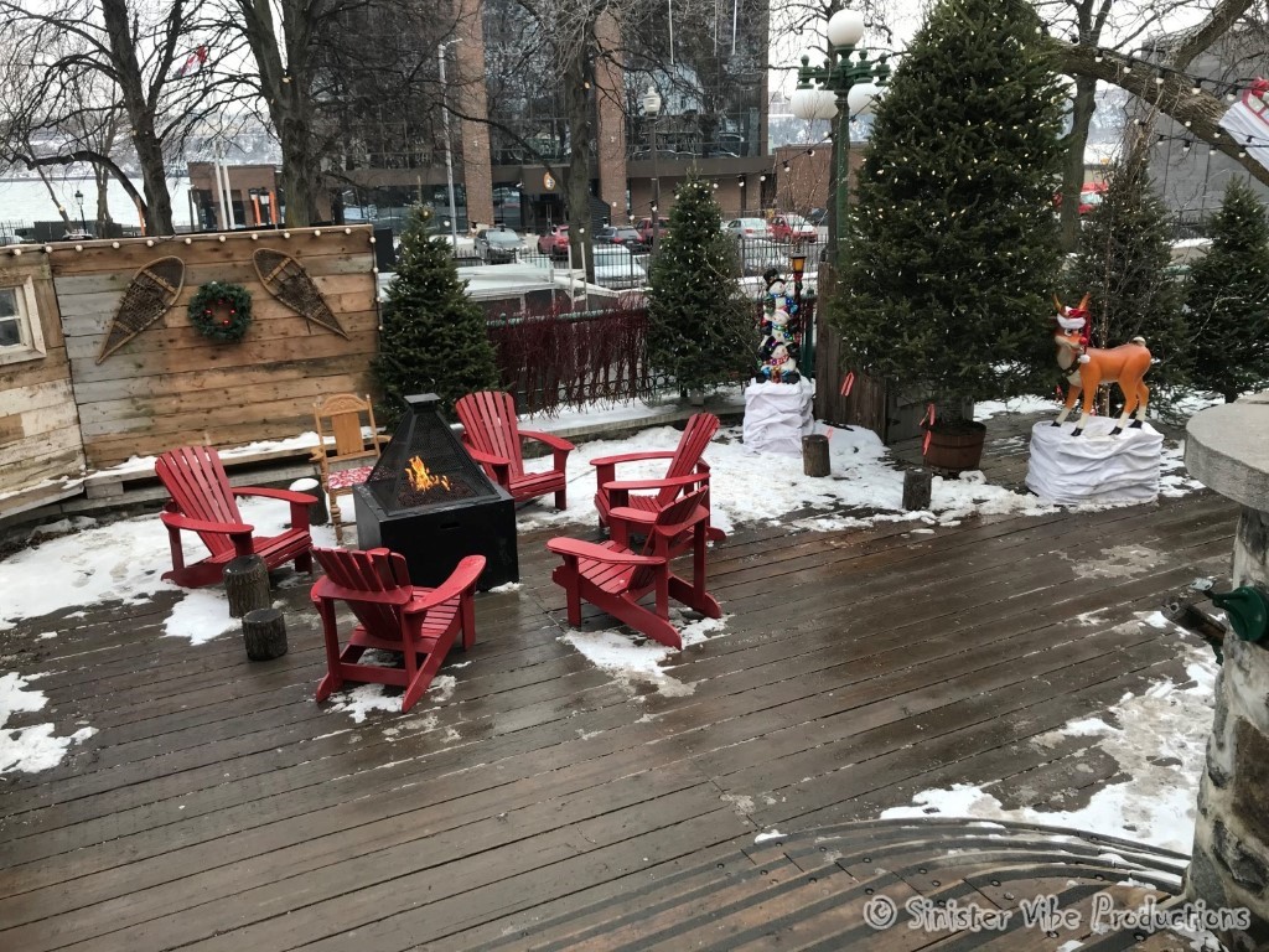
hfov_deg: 63.4
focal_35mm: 28
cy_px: 476
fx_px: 1026
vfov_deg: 49.7
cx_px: 634
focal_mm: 3.99
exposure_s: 1/264
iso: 20
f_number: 1.8
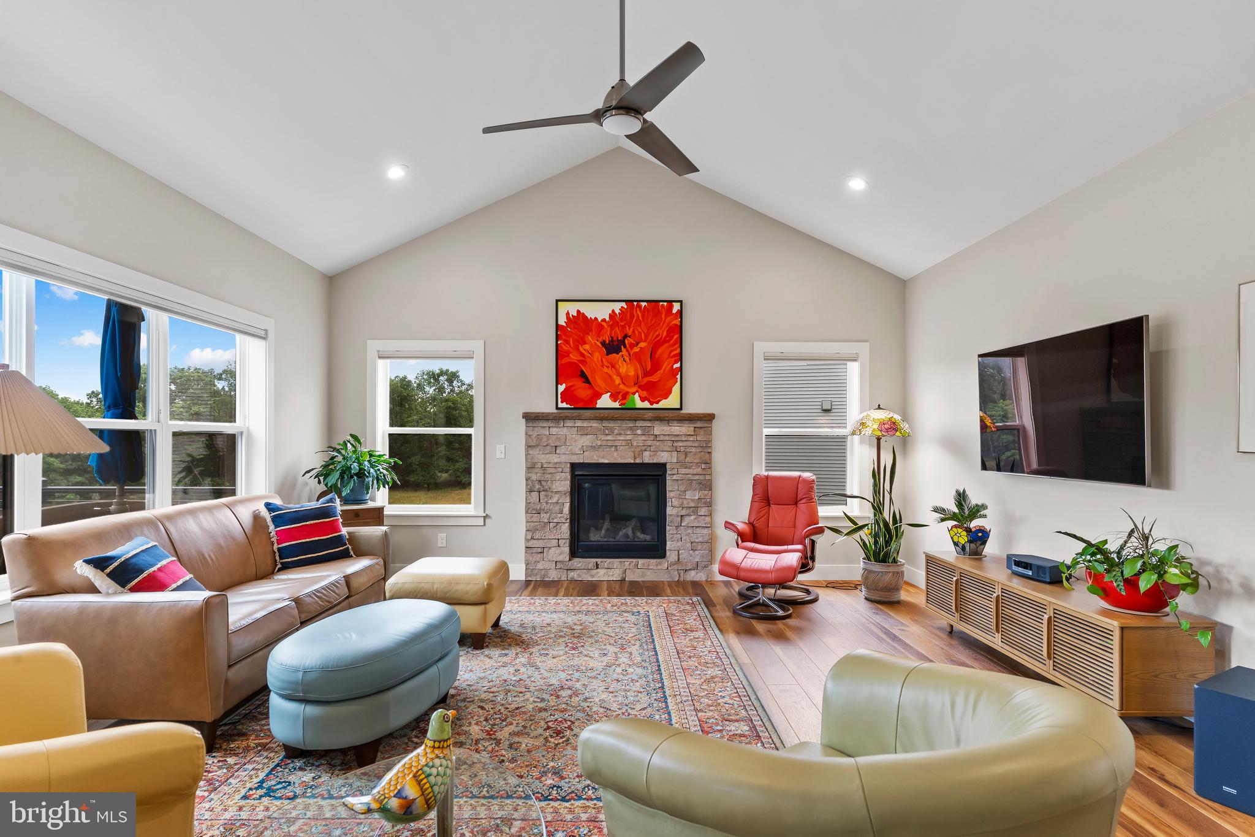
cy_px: 418
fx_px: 627
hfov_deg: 90.0
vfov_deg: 67.4
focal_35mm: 18
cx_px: 628
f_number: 8
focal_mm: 18
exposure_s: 1/8
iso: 500
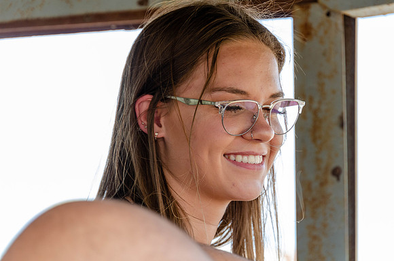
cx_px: 197
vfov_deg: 6.8
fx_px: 2211
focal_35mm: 202
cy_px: 130
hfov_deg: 10.2
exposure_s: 1/80
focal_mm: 135
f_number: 5.6
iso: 250
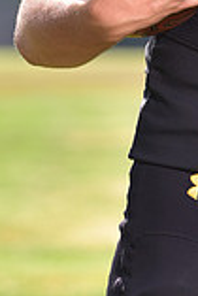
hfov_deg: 2.2
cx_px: 331
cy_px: -177
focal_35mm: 627
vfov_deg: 3.3
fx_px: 5161
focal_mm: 170
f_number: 5
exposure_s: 1/250
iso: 100
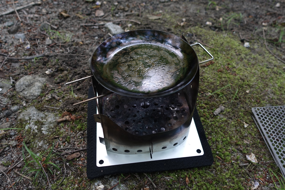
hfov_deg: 67.4
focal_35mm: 27
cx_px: 142
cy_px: 95
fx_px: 214
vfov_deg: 47.9
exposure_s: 1/15
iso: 80
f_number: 2.2
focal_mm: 9.75
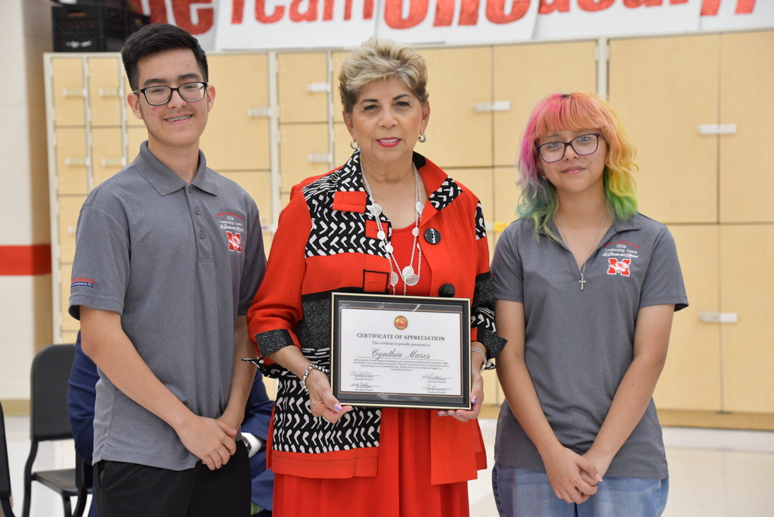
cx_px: 387
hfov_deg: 21.9
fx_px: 2000
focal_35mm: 93
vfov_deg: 14.7
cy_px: 258
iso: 2000
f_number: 5.6
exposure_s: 1/125
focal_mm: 62
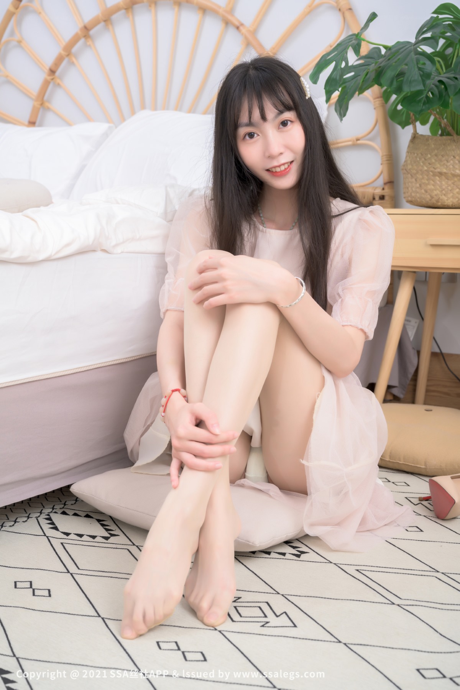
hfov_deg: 29.2
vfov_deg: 42.7
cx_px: 230
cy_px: 345
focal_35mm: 46
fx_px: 882
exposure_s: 1/160
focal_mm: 46
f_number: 6.3
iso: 320
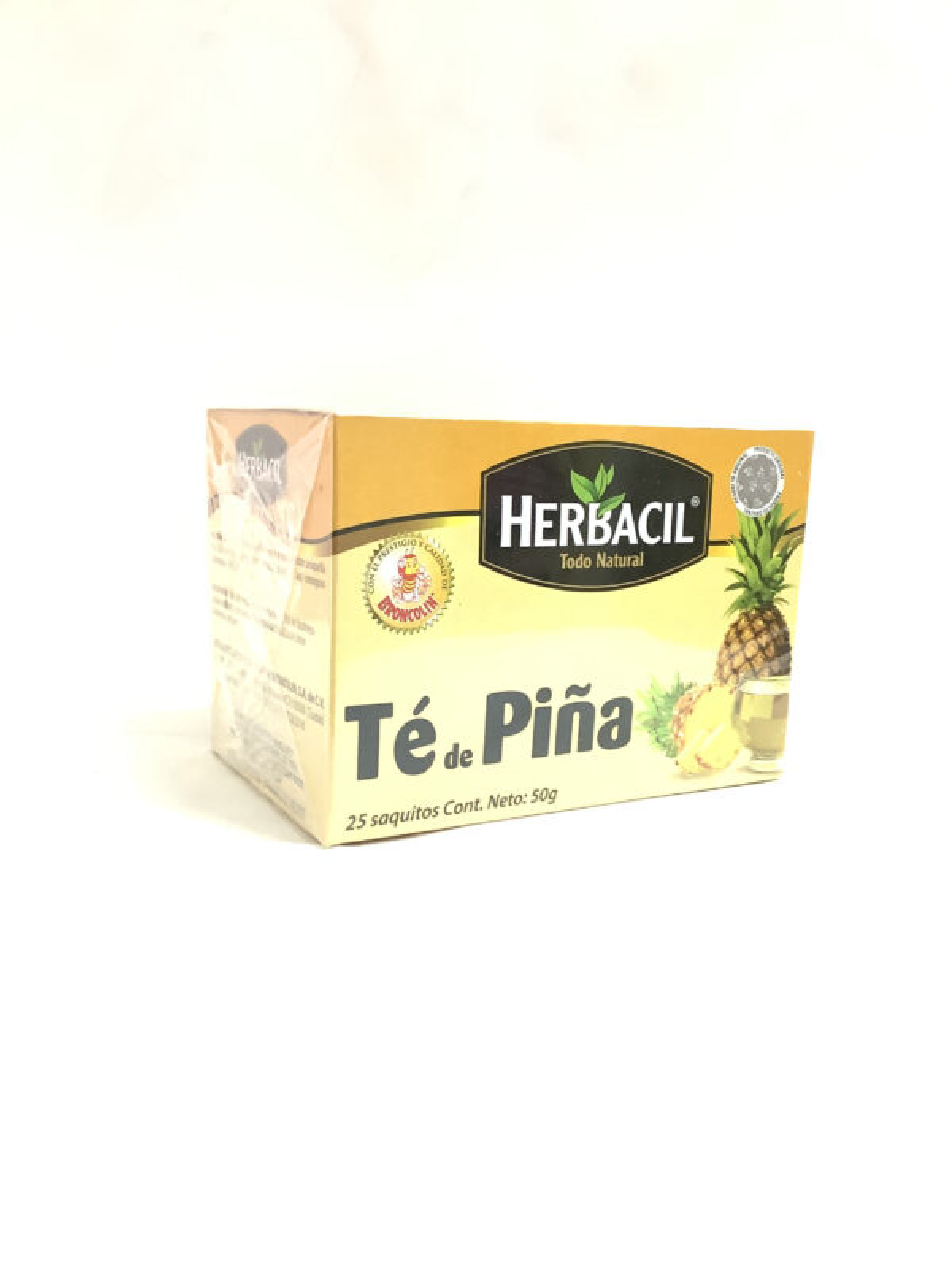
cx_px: 476
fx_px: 1137
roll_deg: -0.7
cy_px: 634
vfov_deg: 58.4
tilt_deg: -11.4
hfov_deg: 45.4
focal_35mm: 31
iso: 250
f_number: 2.4
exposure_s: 1/60
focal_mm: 3.3
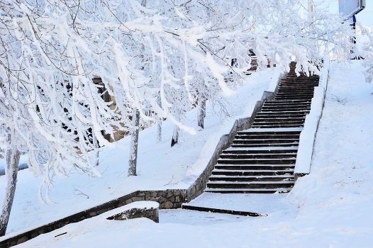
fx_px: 621
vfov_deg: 22.6
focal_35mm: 60
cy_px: 124
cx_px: 186
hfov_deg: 33.4
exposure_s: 1/60
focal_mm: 60
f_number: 11
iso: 200
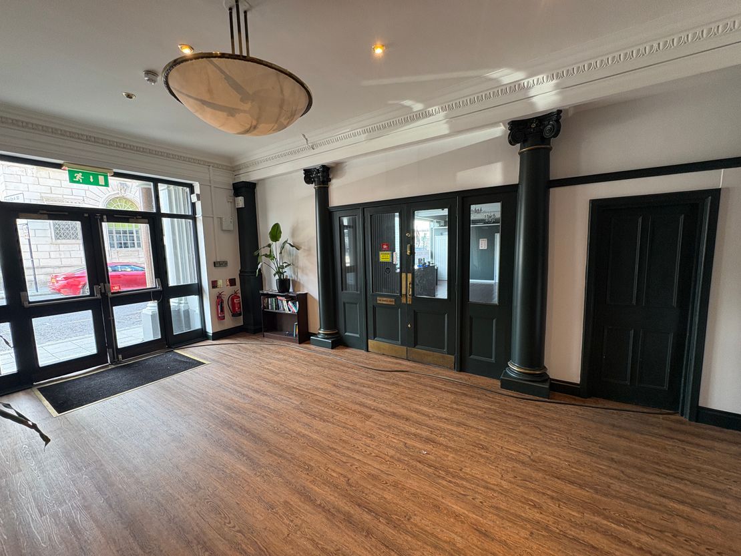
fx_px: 300
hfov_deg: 102.1
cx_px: 370
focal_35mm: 14
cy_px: 278
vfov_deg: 85.7
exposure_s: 1/50
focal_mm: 2.22
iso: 200
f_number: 2.2
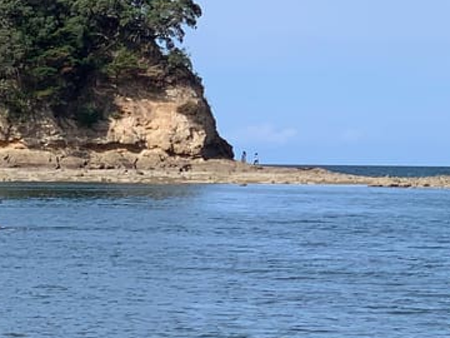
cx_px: -332
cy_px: 247
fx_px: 3003
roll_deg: -1.2
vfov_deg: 6.4
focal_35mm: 231
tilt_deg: +0.1
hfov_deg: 8.3
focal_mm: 6
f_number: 2.4
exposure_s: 1/1115
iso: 16
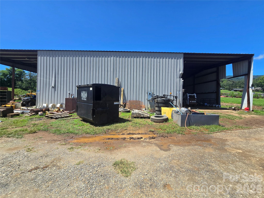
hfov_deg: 106.2
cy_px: 99
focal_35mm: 13
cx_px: 132
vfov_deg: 89.9
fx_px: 99
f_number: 2.2
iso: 50
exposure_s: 1/1576
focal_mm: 2.2
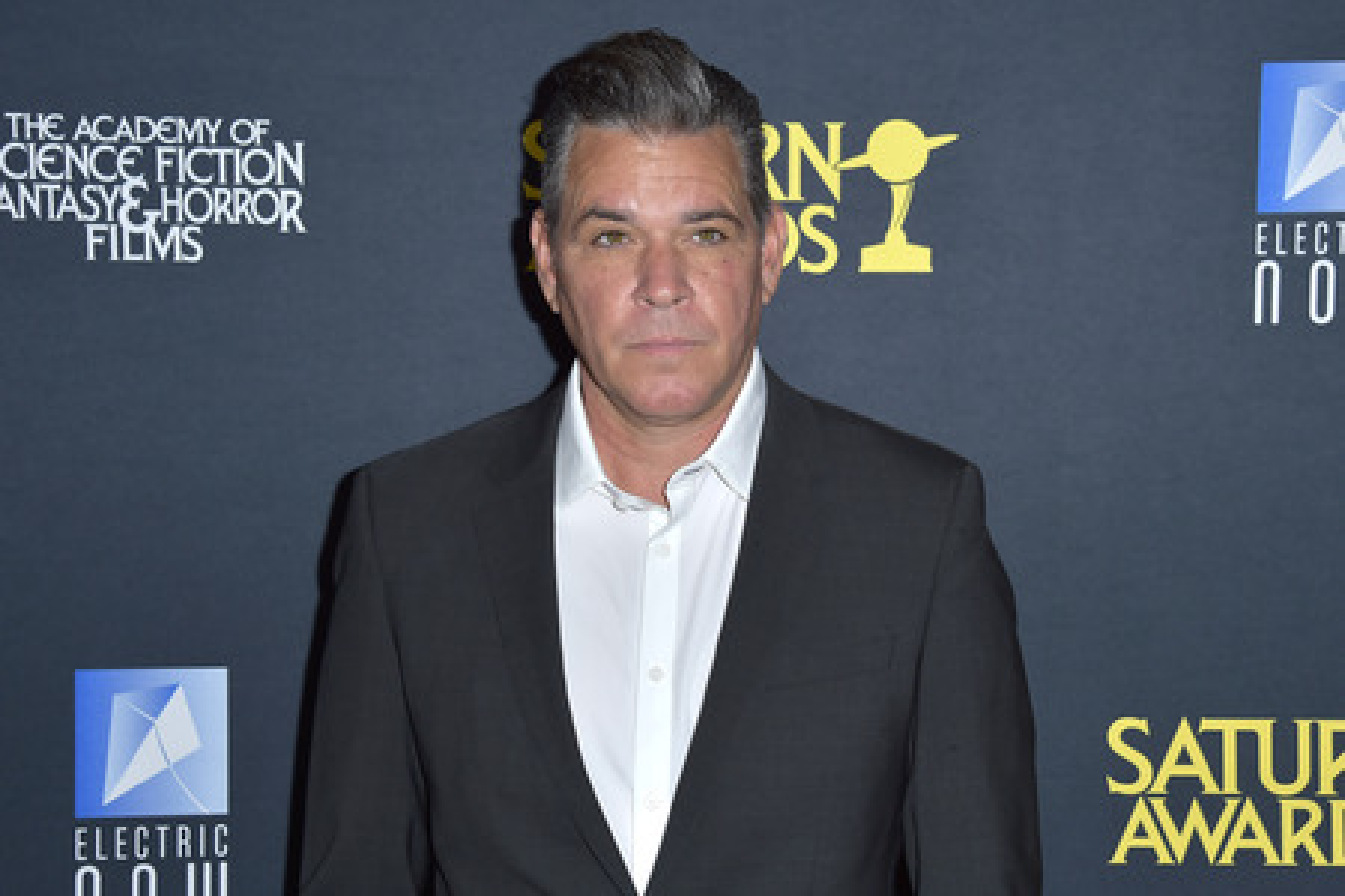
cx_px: 672
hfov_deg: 29.7
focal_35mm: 68
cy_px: 448
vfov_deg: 20.0
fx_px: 2540
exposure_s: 1/250
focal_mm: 68
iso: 250
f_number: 6.3
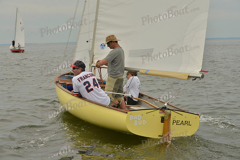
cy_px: 80
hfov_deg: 28.8
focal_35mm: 70
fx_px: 467
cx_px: 120
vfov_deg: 19.5
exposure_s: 1/1250
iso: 400
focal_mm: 70
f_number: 9
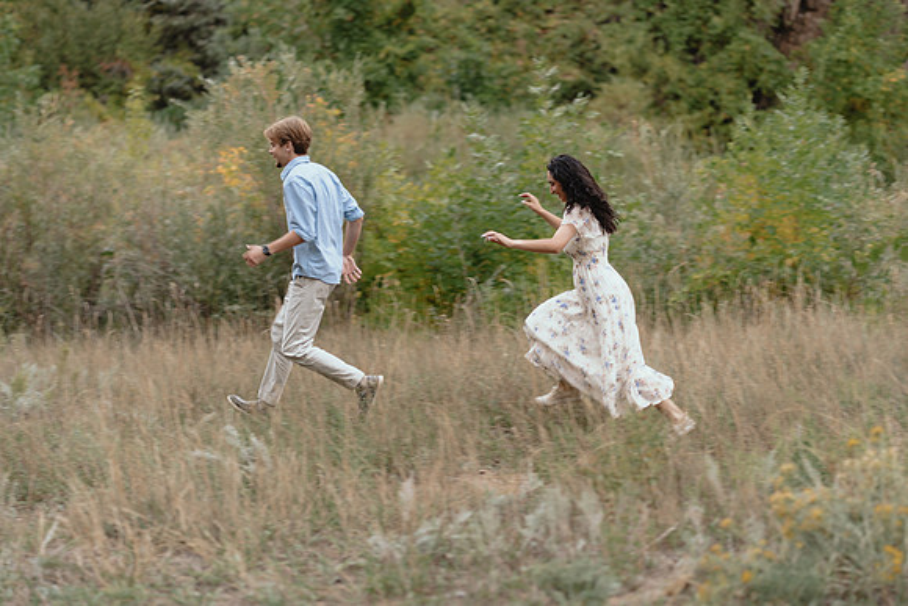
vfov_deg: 16.1
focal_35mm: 85
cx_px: 454
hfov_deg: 23.9
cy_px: 303
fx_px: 2144
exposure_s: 1/160
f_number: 1.8
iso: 250
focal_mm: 85
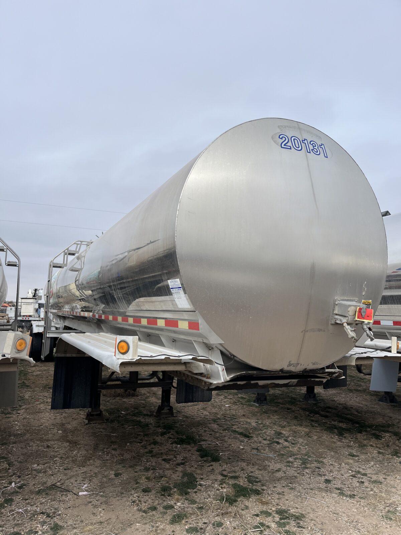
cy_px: 268
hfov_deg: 53.1
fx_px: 402
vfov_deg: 67.3
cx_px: 200
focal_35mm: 26
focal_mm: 5.1
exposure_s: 1/3521
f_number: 1.6
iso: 50
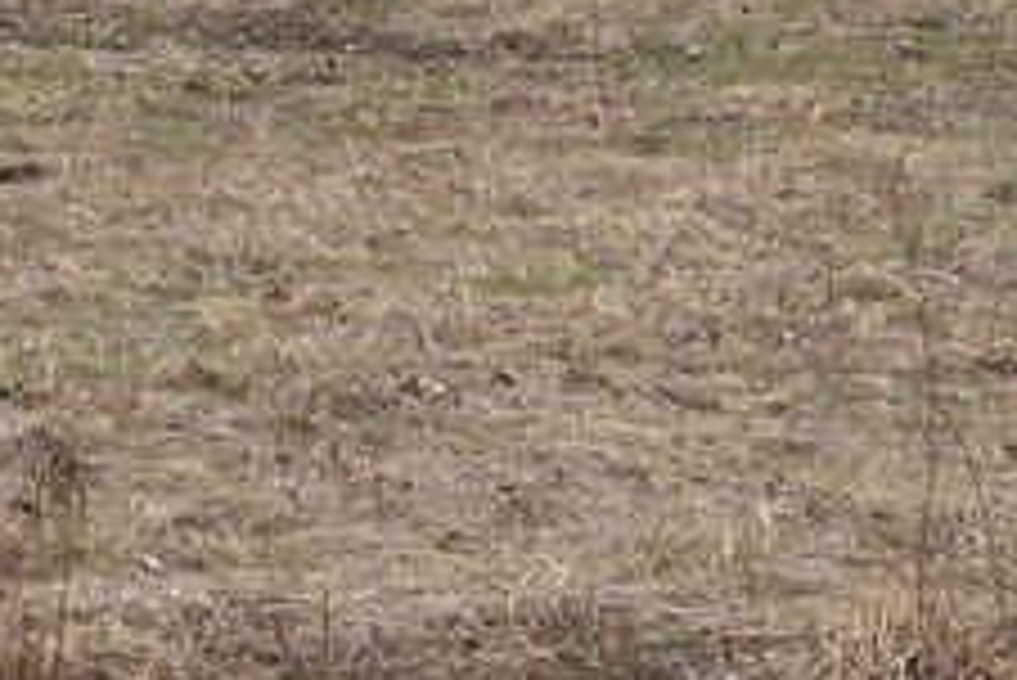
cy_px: -302
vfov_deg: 5.5
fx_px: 7010
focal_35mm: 248
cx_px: -14
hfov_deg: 8.3
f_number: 4
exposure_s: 1/200
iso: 125
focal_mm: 7.3
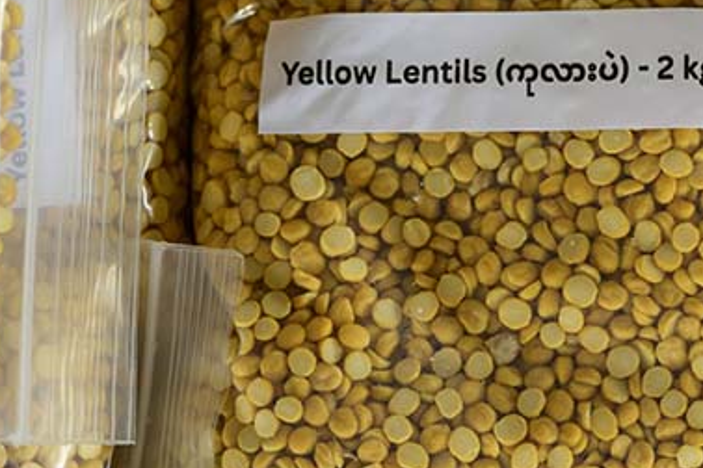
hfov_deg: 12.6
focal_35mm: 160
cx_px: 748
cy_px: 119
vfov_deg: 8.6
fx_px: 3124
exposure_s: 1/250
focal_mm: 63
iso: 800
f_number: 2.8
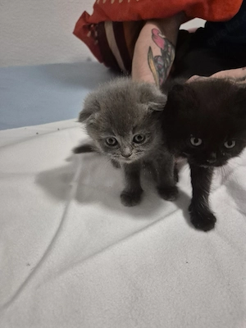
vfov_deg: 73.9
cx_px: 123
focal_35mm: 23
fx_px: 218
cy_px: 164
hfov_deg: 58.9
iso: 1000
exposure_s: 1/100
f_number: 1.8
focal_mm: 5.4
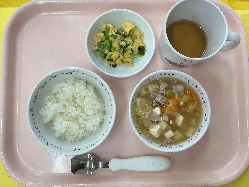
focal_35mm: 29
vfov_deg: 48.2
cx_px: 124
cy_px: 94
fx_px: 209
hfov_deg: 61.7
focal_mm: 3
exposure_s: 1/60
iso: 64
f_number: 1.8
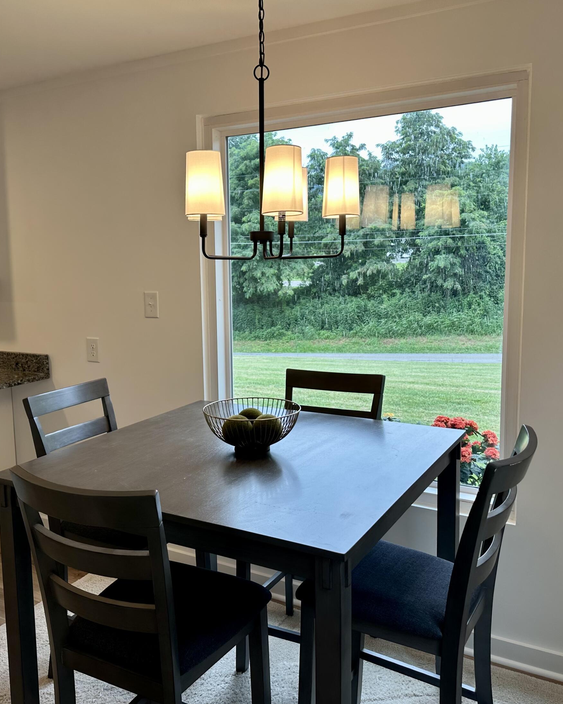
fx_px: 666
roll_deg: +1.6
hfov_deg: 45.6
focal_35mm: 32
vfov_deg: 55.7
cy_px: 349
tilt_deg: -8.4
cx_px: 230
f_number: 1.78
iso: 64
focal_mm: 6.86
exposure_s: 1/120
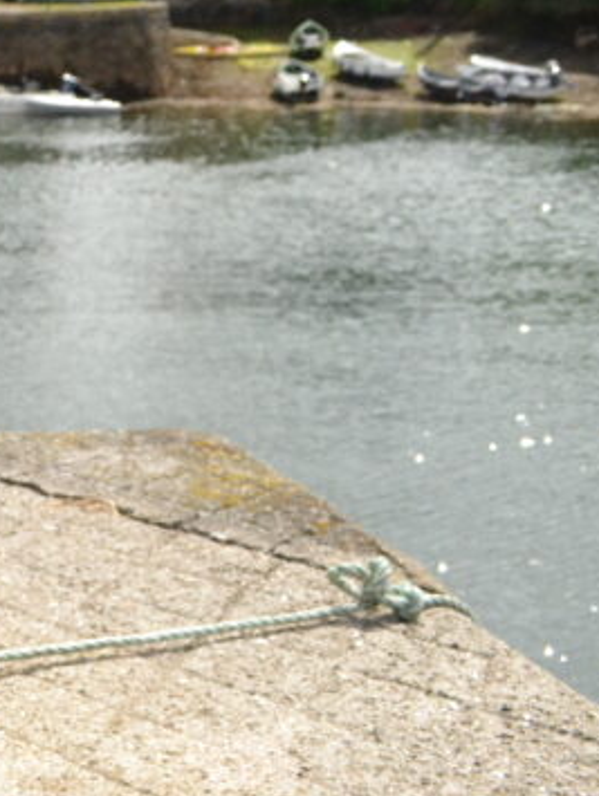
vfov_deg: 24.8
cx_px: -520
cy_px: 217
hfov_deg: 15.8
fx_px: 1796
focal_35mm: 78
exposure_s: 1/4000
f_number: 5.6
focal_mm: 18
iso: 1600
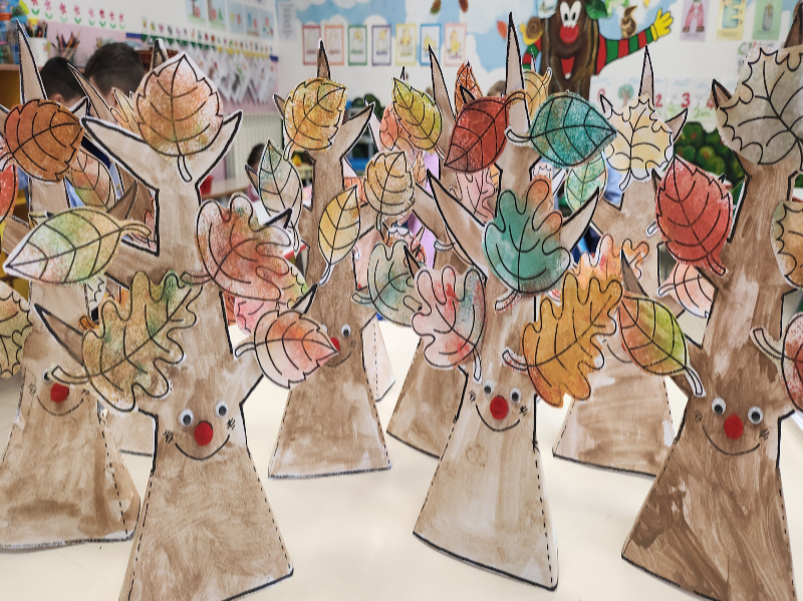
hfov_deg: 71.6
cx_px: 402
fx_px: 556
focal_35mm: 24
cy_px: 300
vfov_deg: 56.8
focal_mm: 5
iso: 160
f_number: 1.8
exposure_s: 1/100
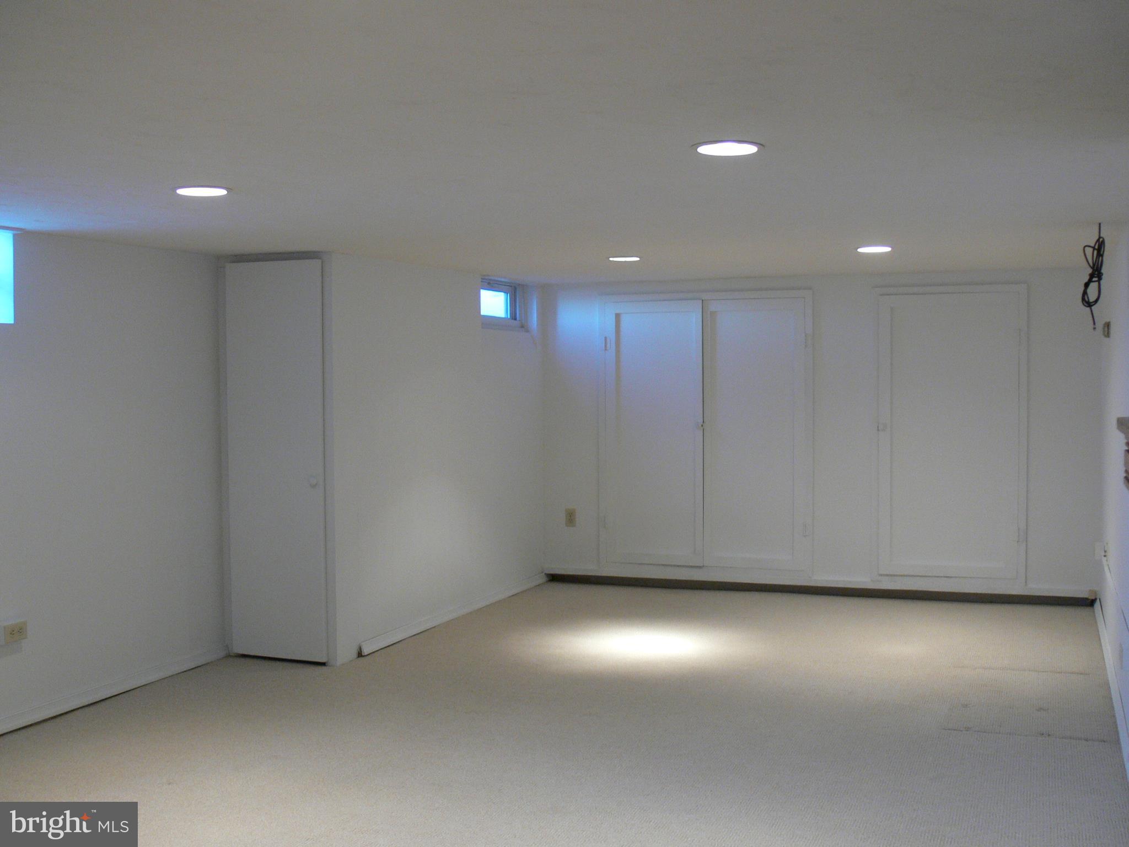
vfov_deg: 37.7
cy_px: 424
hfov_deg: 49.0
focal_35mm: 38
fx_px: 1239
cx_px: 564
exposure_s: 1/30
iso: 200
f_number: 2.8
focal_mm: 8
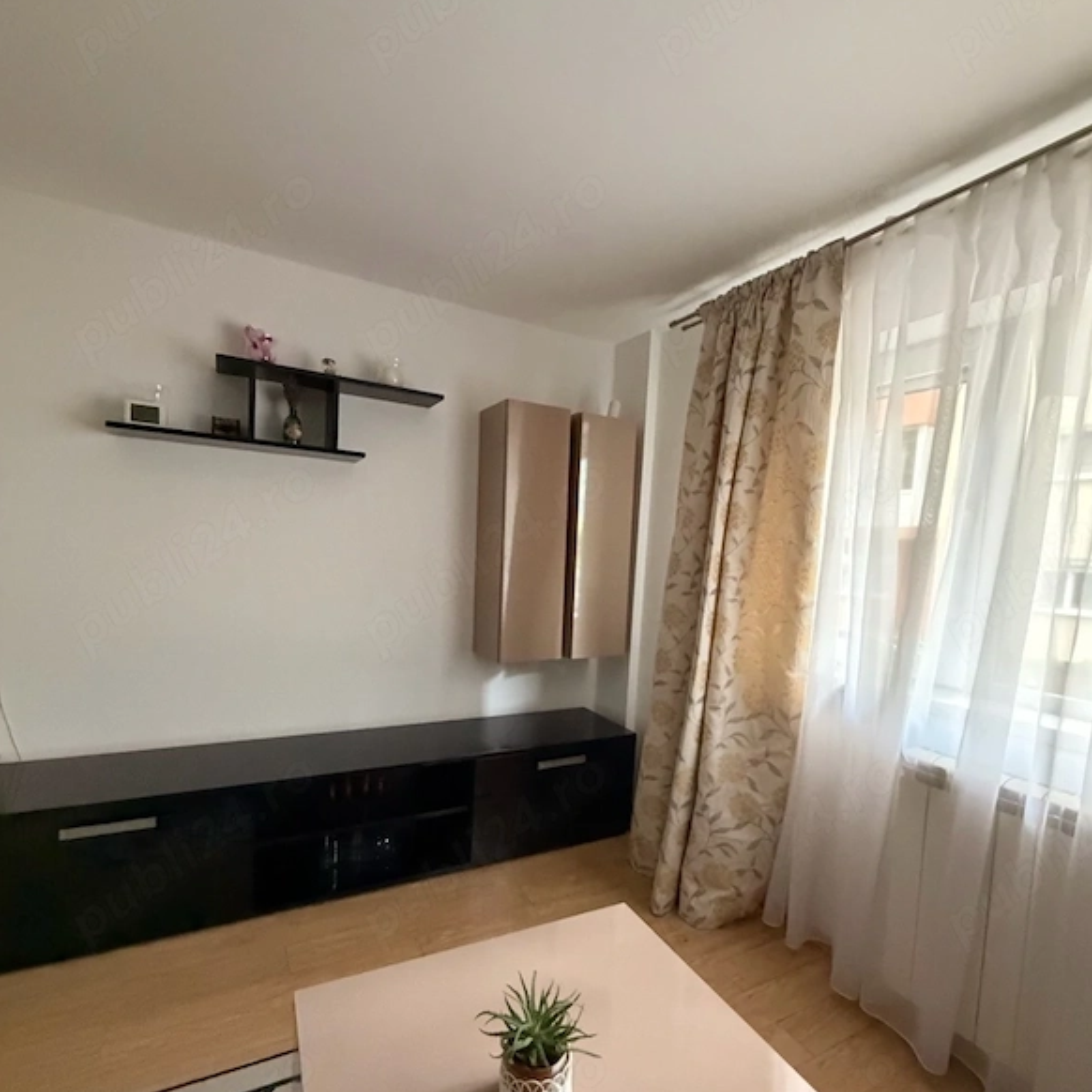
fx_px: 607
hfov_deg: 84.0
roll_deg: -2.9
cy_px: 602
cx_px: 559
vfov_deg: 83.7
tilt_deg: -4.6
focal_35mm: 17
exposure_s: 1/50
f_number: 2.2
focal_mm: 2.22
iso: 1250
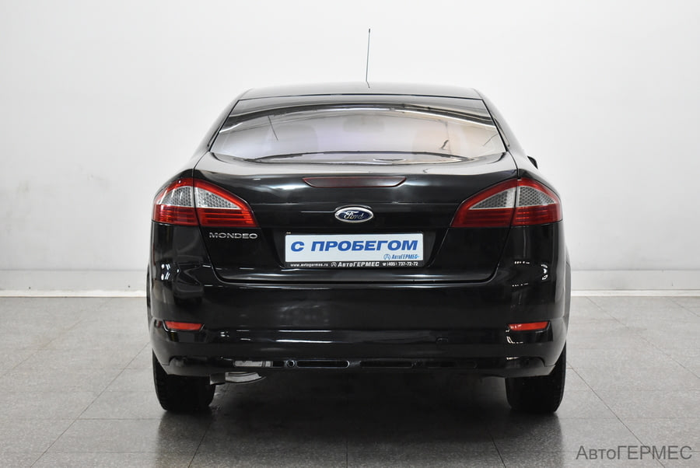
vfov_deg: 21.6
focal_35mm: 63
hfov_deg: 31.9
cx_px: 350
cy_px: 234
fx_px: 1226
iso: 3600
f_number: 5
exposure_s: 1/160
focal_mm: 42
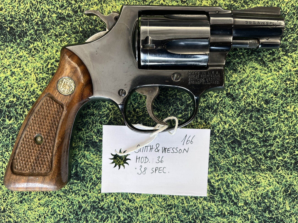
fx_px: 267
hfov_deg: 58.3
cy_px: 107
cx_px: 161
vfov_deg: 45.4
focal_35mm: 31
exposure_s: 1/100
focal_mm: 5.1
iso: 100
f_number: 1.6
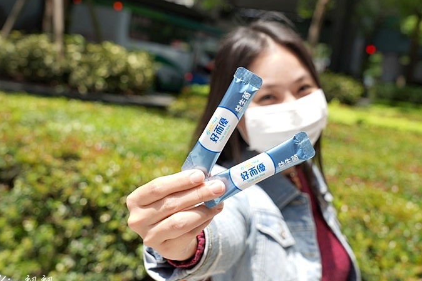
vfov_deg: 23.8
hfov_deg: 35.0
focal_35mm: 57
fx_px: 668
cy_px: 131
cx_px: 225
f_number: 6.3
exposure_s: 1/100
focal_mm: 48
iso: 50
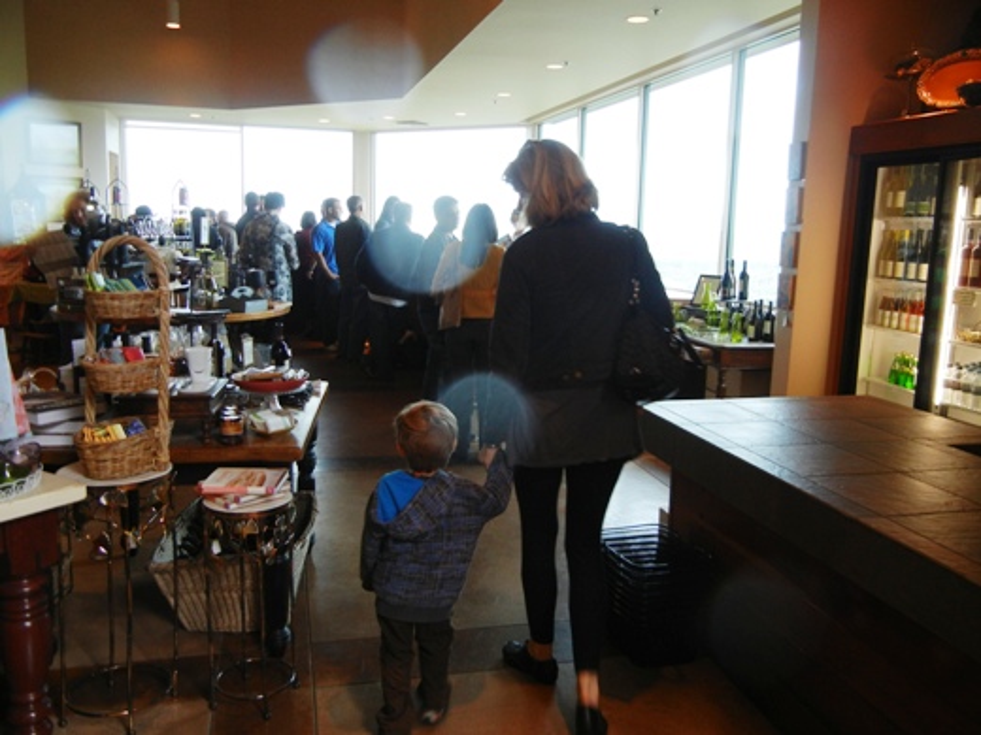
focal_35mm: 30
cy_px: 368
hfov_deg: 60.0
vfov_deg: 46.8
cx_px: 490
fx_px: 850
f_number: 3.5
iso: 170
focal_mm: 5.4
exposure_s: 1/30
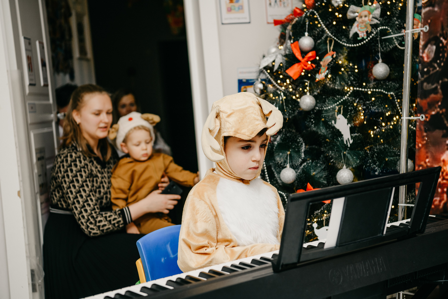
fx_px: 871
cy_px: 150
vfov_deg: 19.5
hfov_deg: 28.8
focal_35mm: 70
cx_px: 224
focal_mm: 70
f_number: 4
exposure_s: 1/160
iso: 320
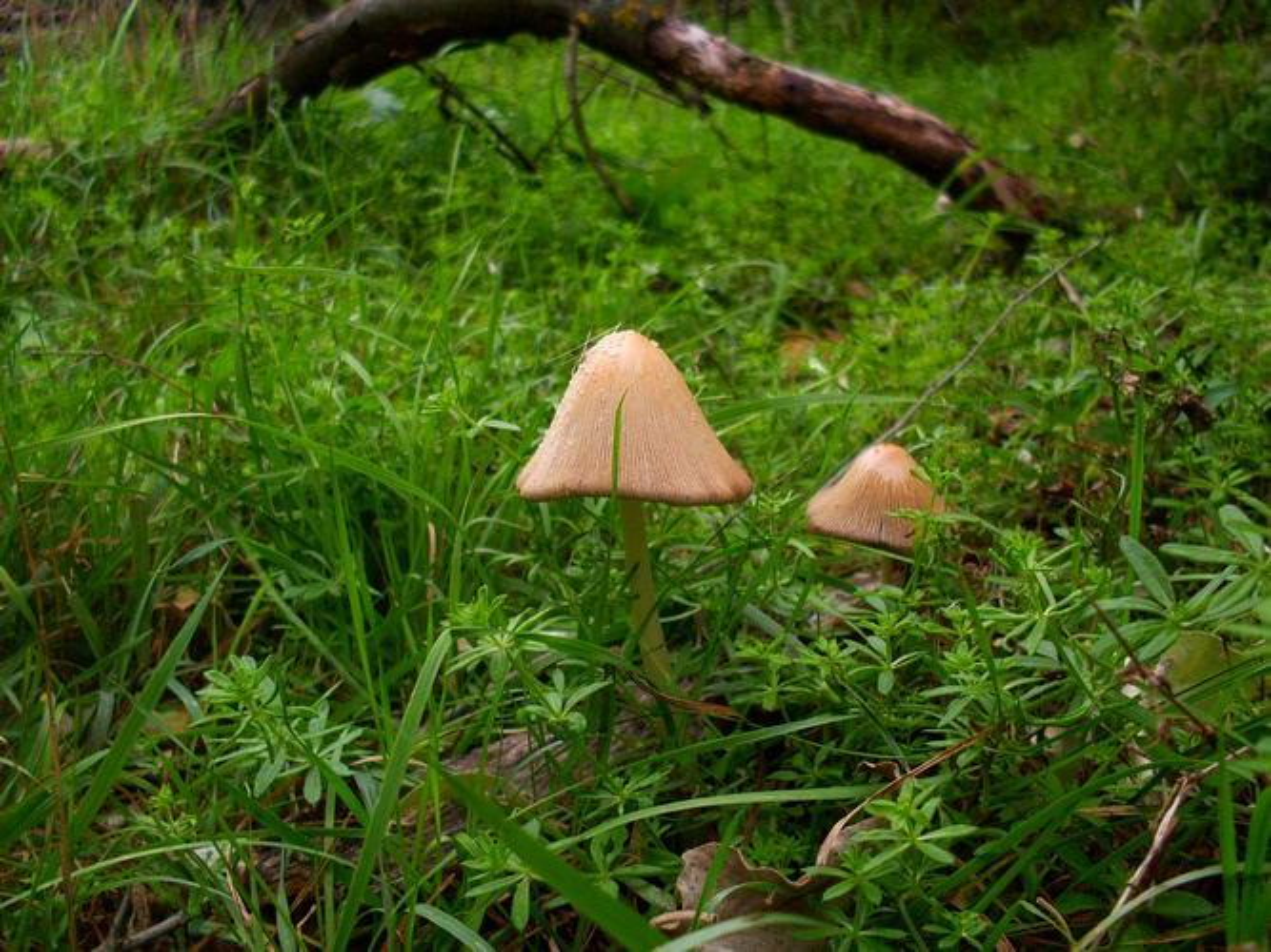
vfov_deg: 37.7
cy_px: 476
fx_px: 1395
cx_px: 636
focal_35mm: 38
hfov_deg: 49.0
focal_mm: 6.3
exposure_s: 1/125
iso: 80
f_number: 2.8
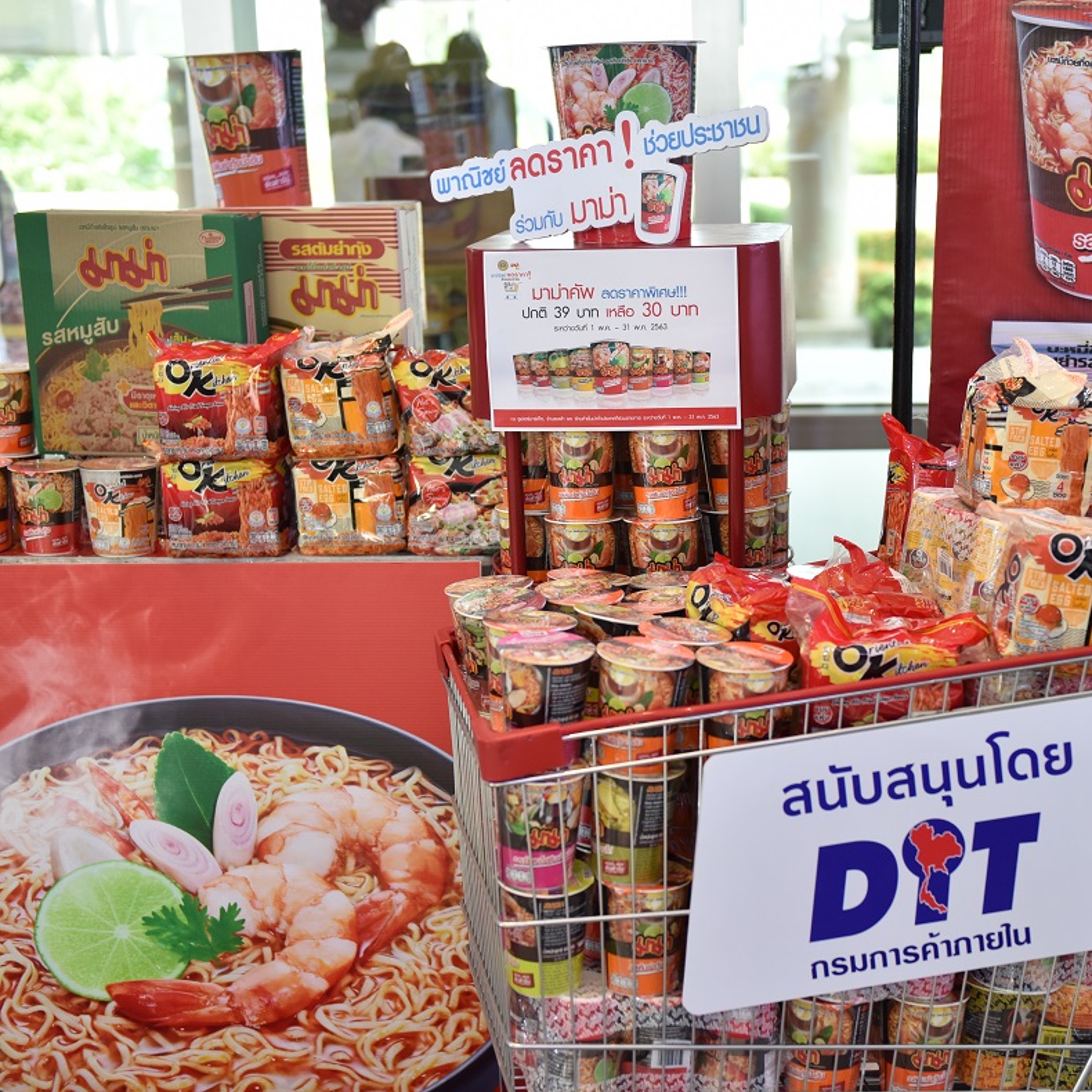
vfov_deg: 27.7
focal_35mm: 62
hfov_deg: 27.6
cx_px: 694
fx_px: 2213
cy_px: 543
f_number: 2.8
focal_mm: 48
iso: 1000
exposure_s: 1/125
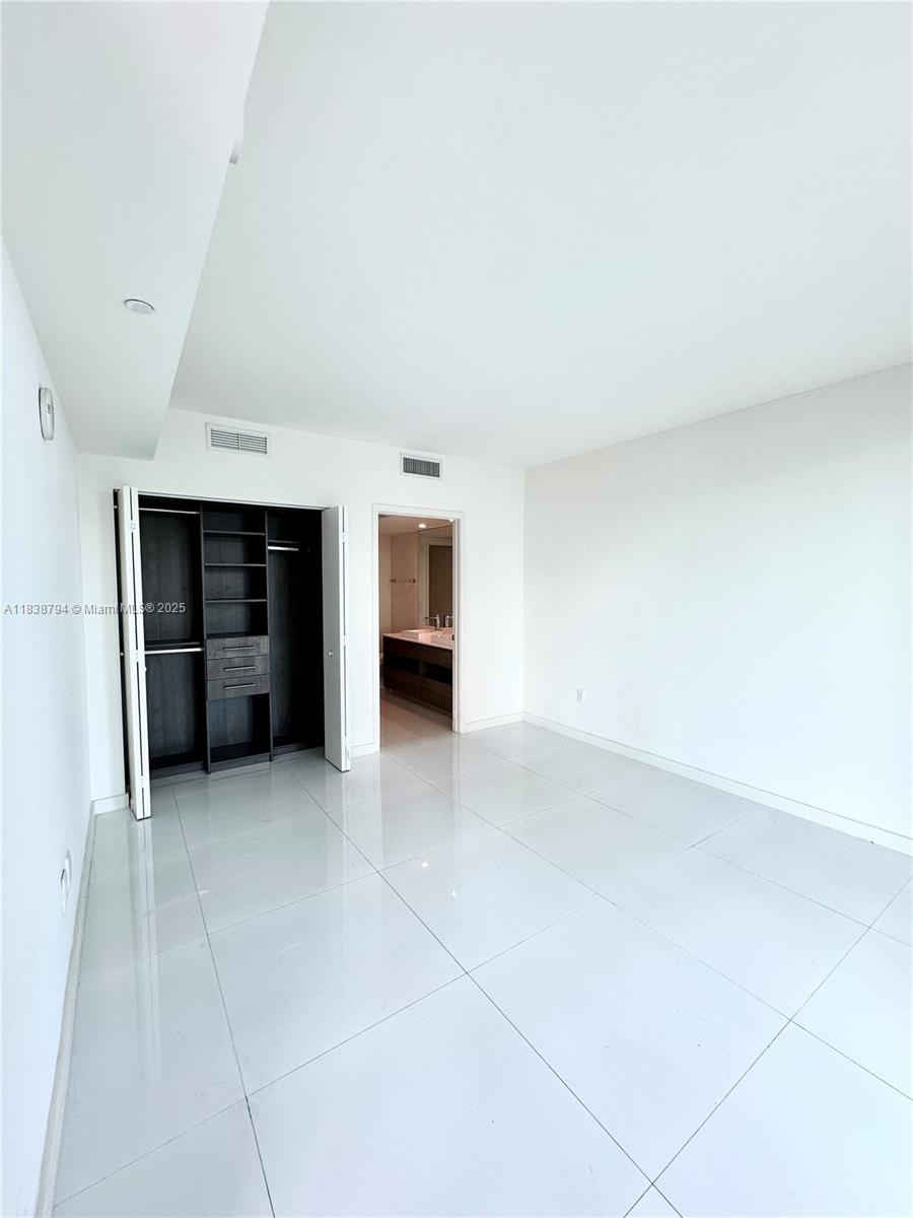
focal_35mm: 14
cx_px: 456
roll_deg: -0.6
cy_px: 609
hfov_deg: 85.7
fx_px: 492
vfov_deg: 102.1
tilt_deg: -2.9
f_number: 2.2
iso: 64
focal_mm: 2.22
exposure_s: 1/99
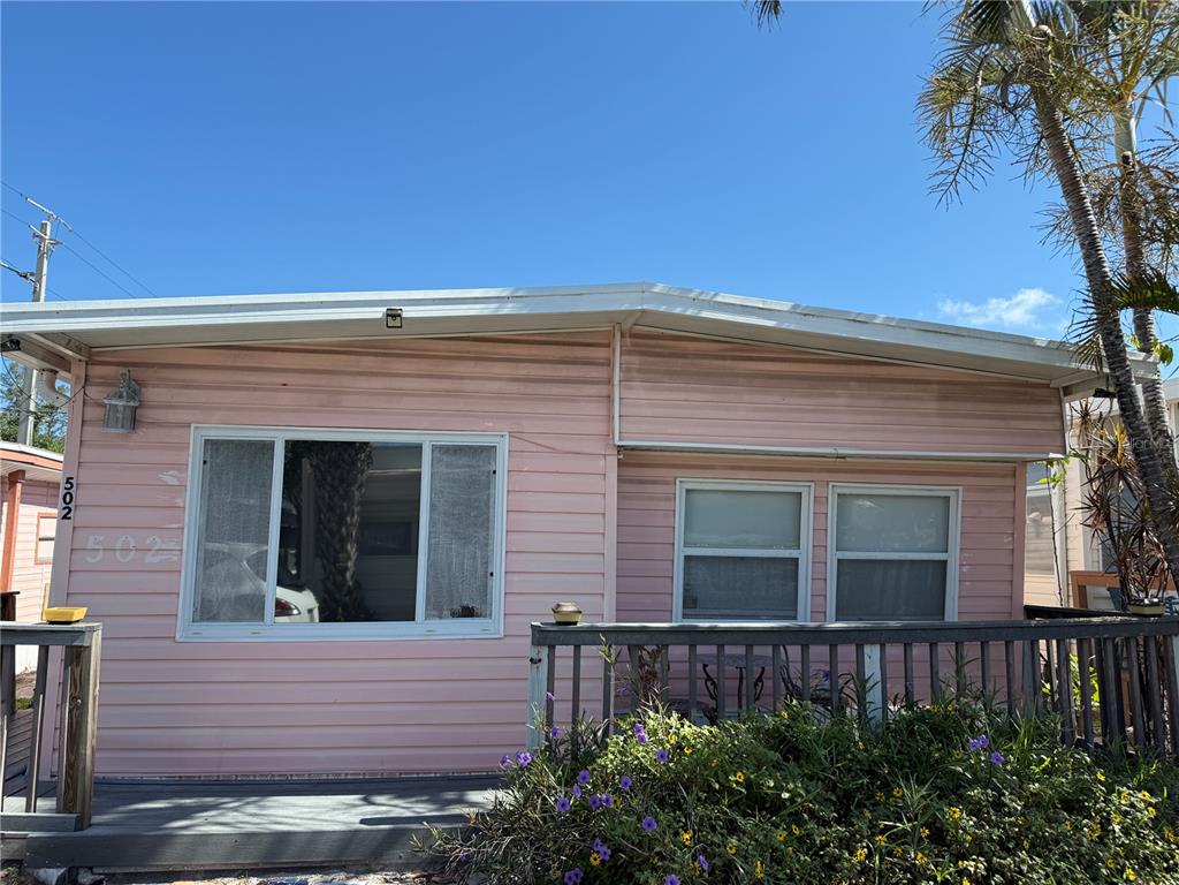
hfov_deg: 71.6
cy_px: 442
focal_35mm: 24
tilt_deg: +7.5
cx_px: 590
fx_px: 817
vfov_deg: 56.8
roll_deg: -0.4
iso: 80
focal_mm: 6.76
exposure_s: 1/2801
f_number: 1.78
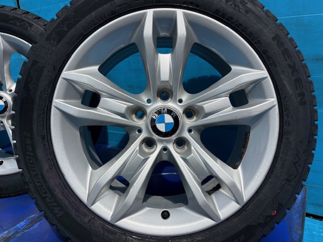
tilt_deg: -13.5
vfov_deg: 51.3
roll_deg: +0.6
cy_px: 124
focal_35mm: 27
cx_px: 164
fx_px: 252
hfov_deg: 65.3
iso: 50
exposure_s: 1/4950
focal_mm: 5.96
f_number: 1.6
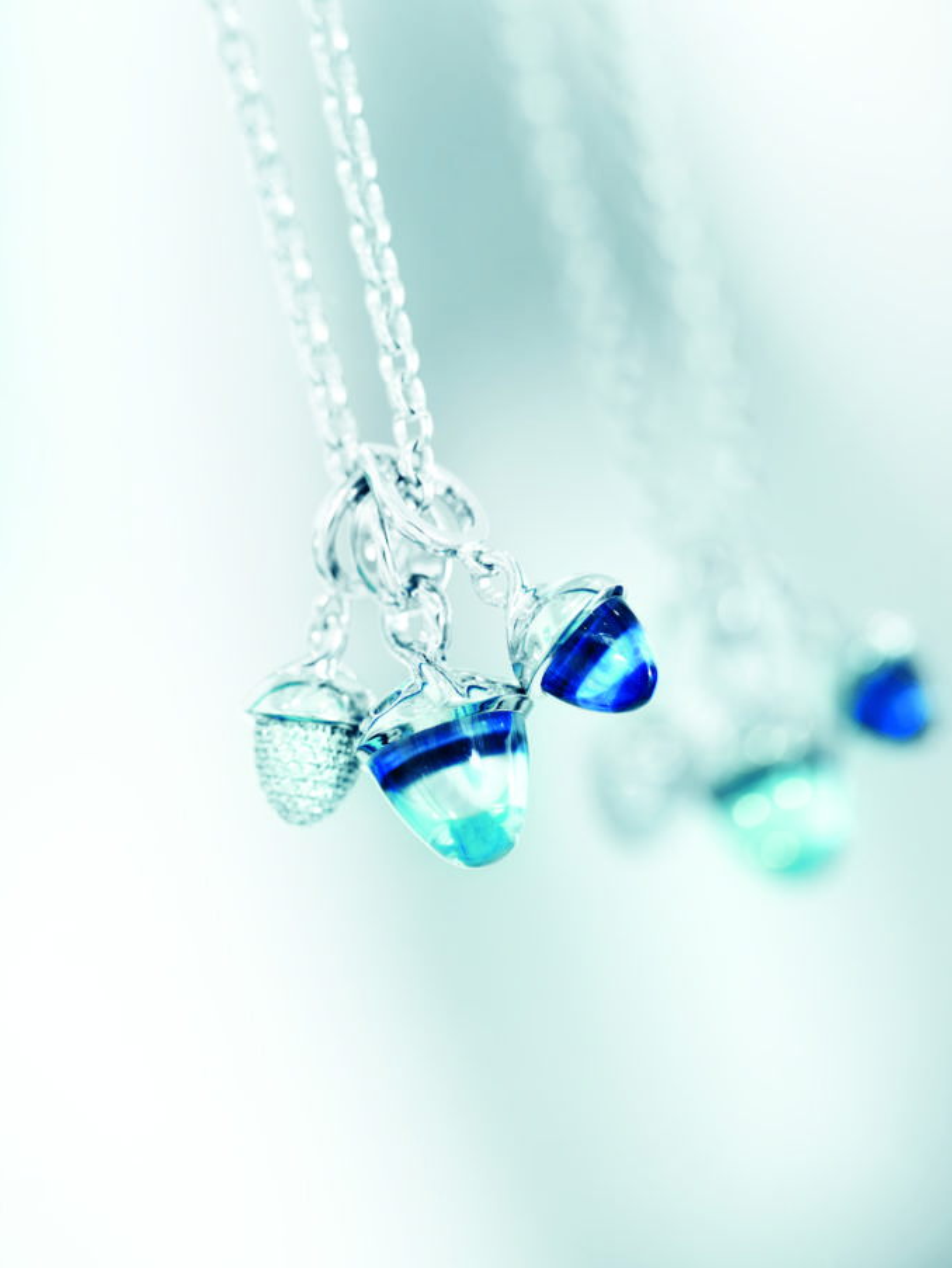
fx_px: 3994
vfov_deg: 18.0
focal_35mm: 109
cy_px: 550
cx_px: 477
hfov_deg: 13.6
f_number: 4.5
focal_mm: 100
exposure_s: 1/125
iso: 400
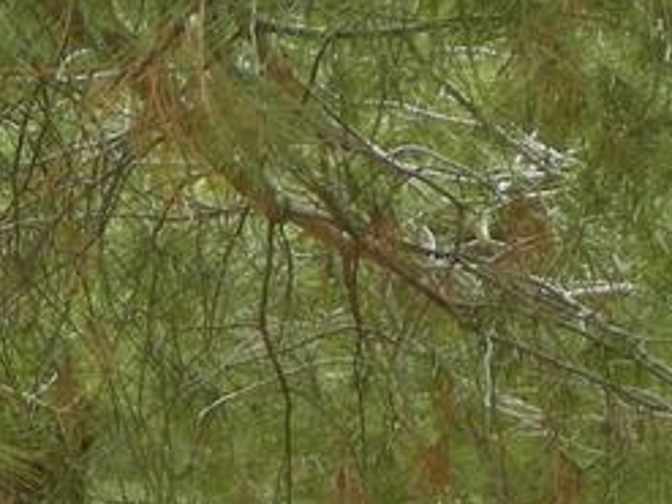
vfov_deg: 3.7
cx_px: 389
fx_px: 7742
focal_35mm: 399
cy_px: 687
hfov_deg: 5.0
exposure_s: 1/61
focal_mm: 19.2
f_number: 5.3
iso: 54
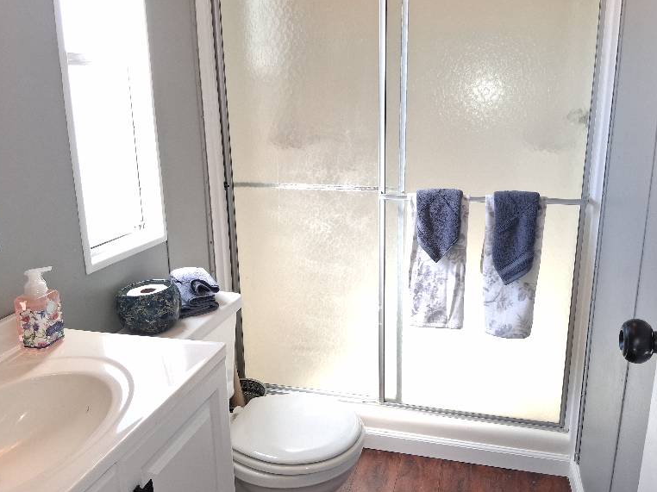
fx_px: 550
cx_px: 341
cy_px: 244
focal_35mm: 29
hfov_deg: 61.7
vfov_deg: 48.2
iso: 200
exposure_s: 1/100
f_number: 1.8
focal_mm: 3.98
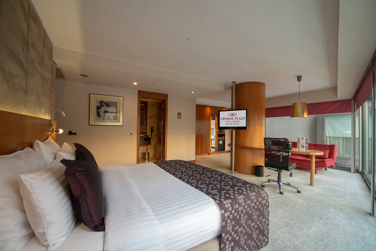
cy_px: 126
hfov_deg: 100.4
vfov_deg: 77.4
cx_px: 188
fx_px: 157
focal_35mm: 15
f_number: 13
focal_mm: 15
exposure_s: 1/15
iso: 2800
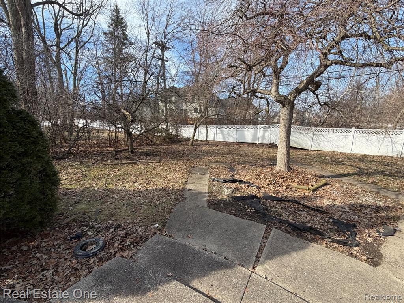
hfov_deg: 102.1
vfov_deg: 85.7
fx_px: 163
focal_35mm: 14
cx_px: 202
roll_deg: -1.5
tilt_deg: -9.2
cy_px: 152
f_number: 2.2
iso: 50
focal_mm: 2.22
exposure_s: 1/502
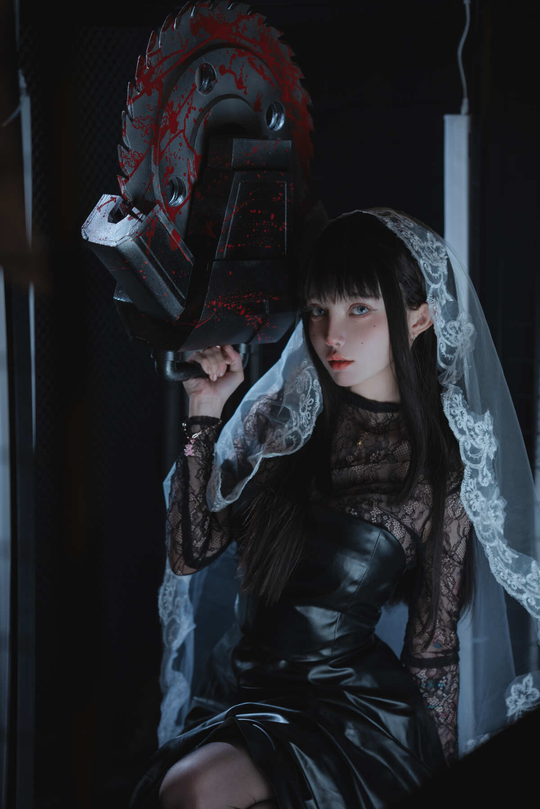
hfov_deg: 16.1
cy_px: 404
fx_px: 1912
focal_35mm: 85
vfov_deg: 23.9
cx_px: 270
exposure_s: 1/160
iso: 640
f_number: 2.8
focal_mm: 85
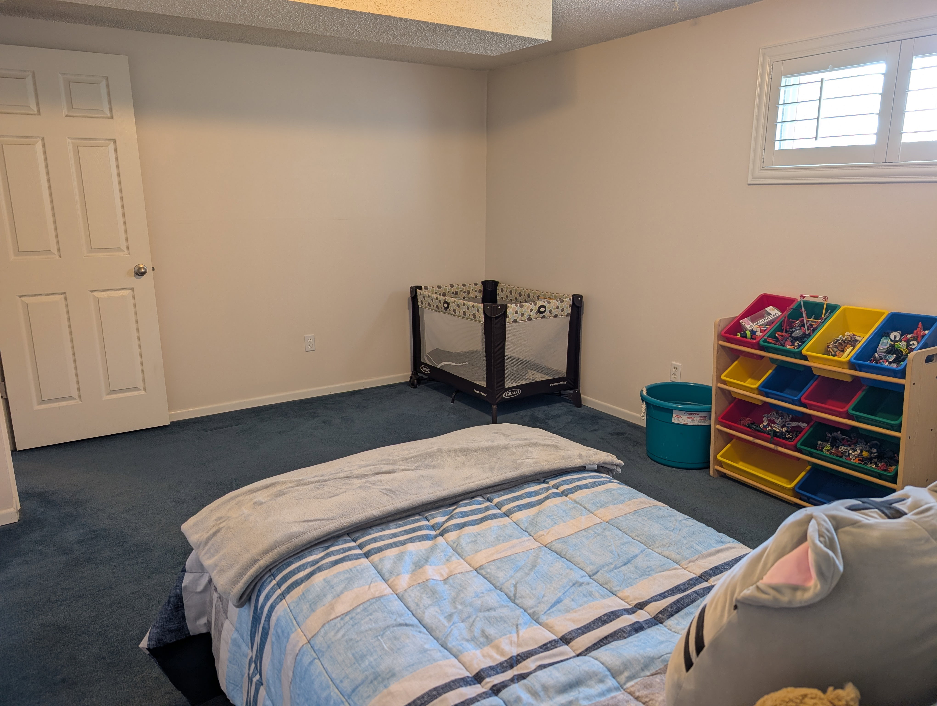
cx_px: 468
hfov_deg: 71.5
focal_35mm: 24
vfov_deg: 56.9
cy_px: 353
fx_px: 651
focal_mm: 6.9
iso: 66
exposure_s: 1/24
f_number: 1.68
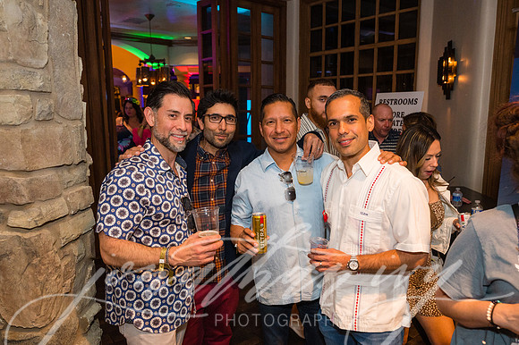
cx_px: 260
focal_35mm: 28
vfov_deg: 46.4
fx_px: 403
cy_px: 172
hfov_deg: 65.5
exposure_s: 1/160
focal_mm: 28
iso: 3200
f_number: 4
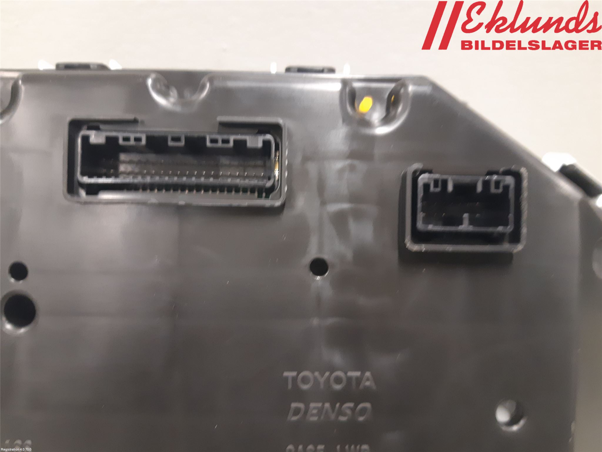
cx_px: 301
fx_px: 452
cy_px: 226
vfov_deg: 53.1
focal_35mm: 26
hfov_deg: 67.3
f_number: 1.7
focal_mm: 3.93
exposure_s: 1/25
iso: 320
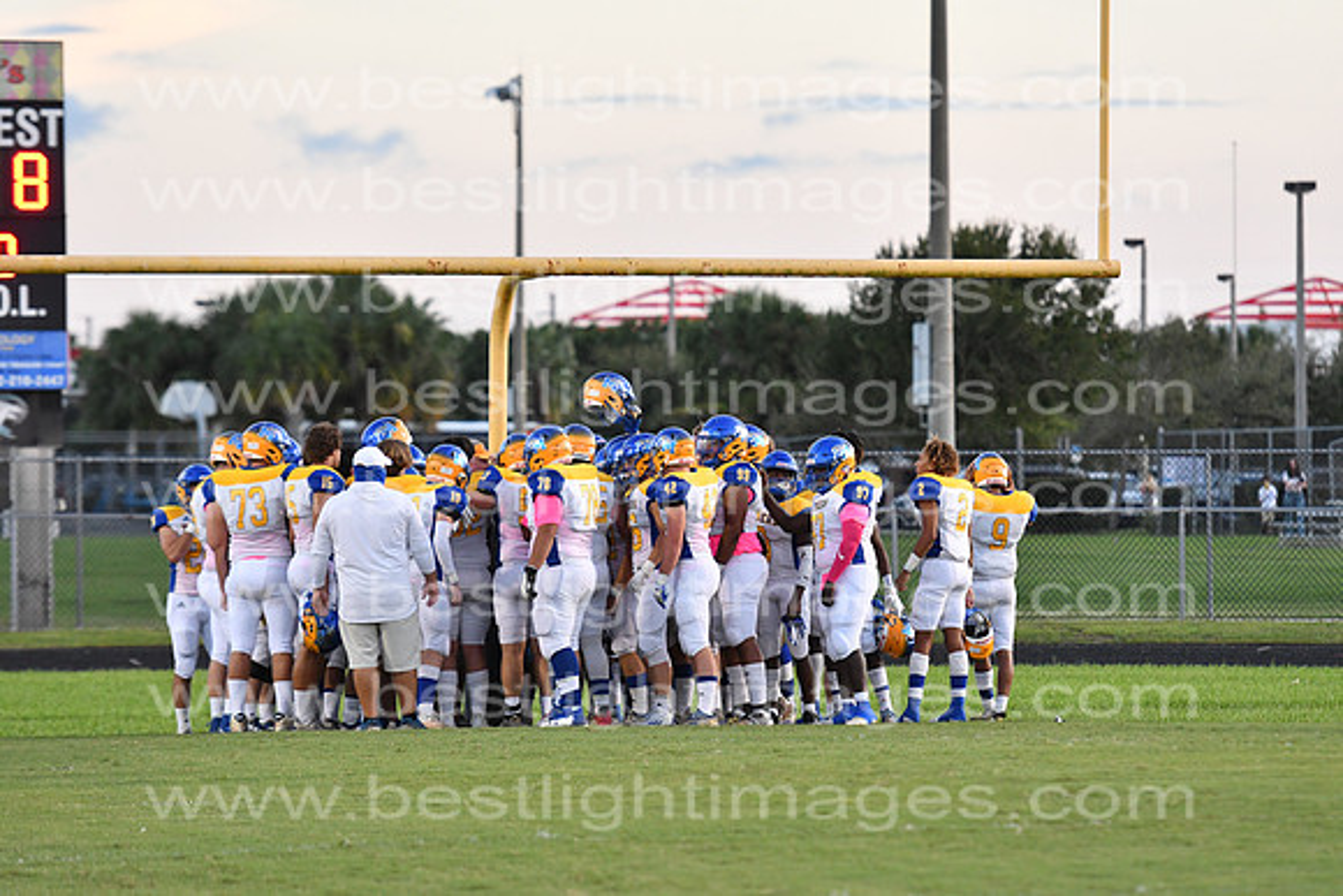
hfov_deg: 8.6
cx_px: 672
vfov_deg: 5.7
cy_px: 448
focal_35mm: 240
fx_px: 8955
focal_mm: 160
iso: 1600
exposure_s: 1/800
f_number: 4
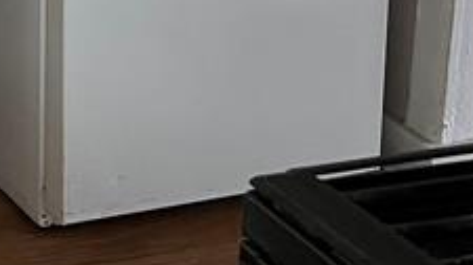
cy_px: -181
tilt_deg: -9.7
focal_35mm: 129
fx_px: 1616
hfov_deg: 15.8
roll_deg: +0.3
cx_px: -135
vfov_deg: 9.0
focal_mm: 5.1
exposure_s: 1/60
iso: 200
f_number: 1.6
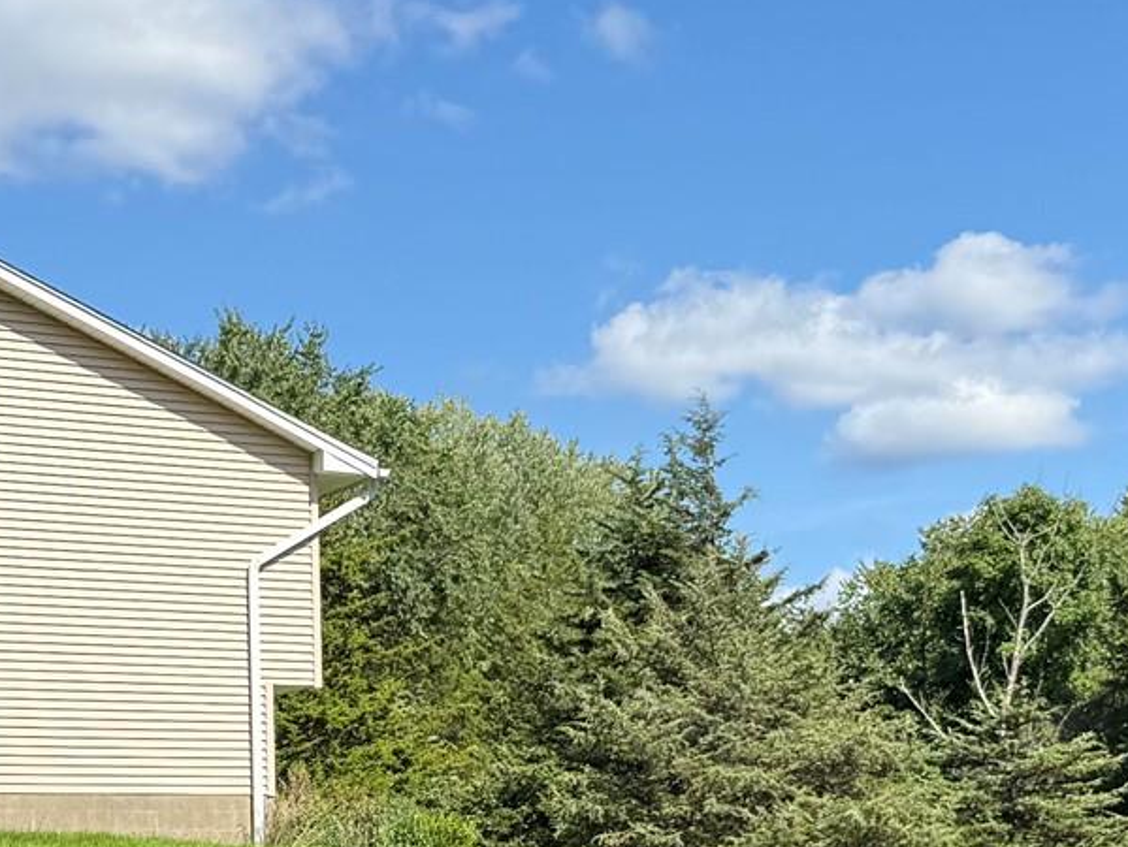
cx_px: 490
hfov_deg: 23.8
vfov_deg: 17.6
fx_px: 2674
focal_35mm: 82
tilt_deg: +3.0
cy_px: 832
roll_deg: +1.5
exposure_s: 1/2907
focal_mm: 6.76
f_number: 1.78
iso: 80
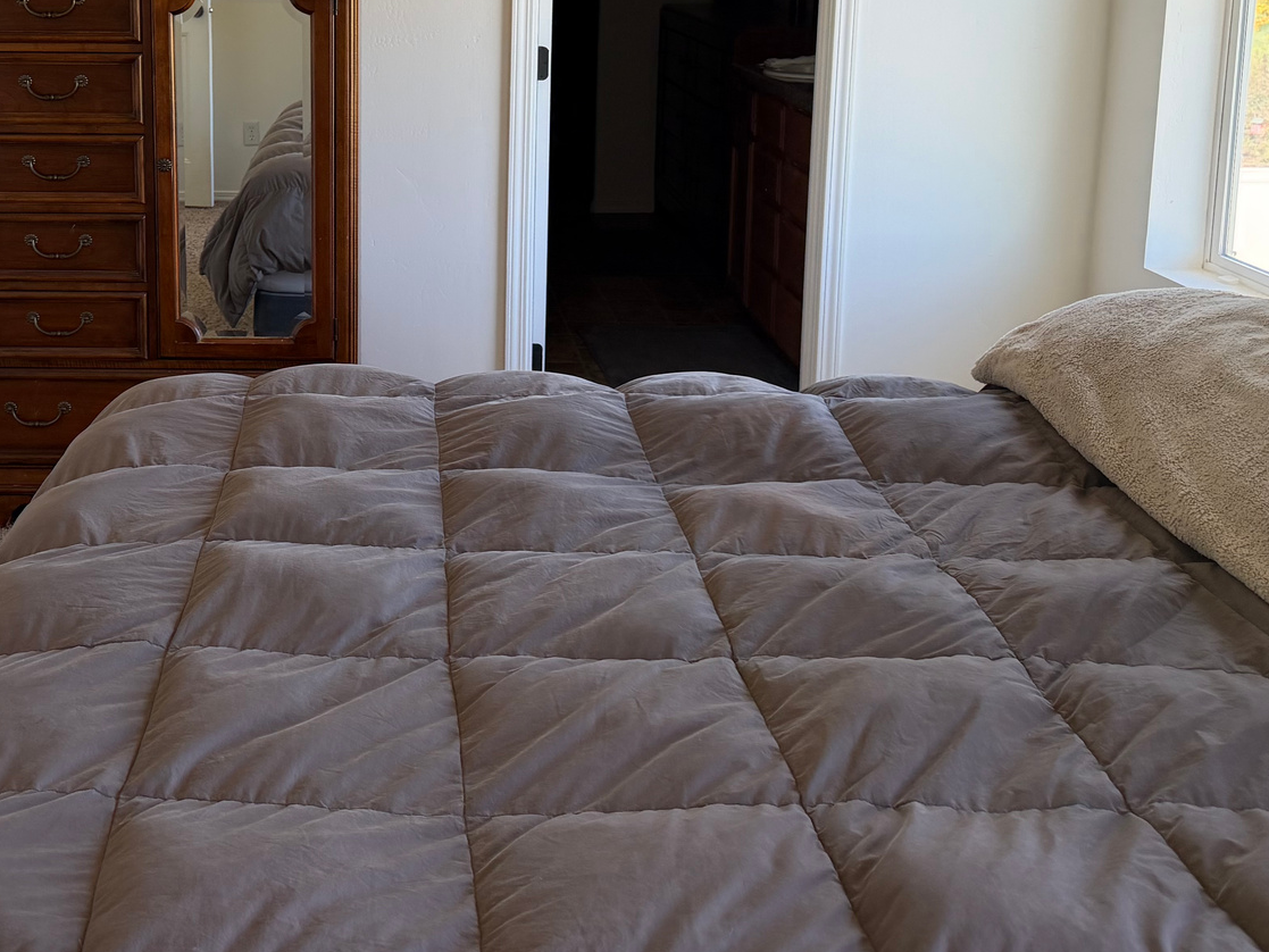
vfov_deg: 32.0
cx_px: 314
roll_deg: +0.9
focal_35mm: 44
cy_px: 194
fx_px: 1613
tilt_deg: -9.8
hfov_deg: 41.6
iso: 160
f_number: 1.78
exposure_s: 1/121
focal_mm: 6.76
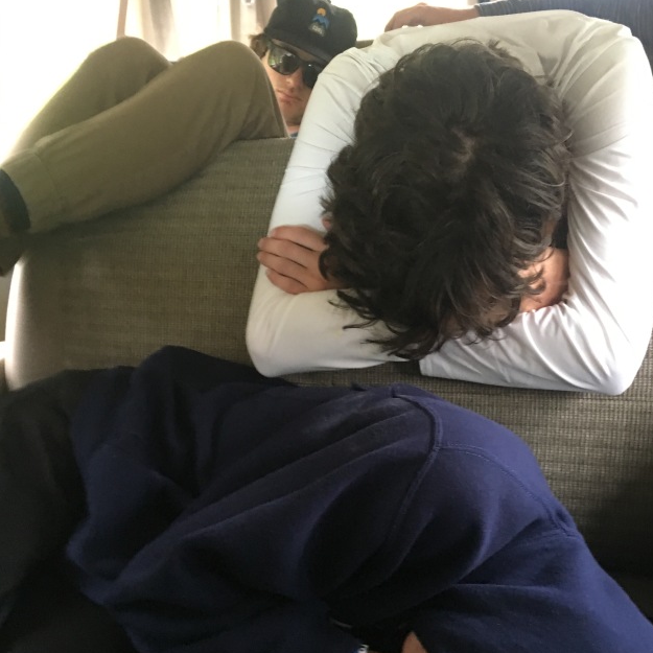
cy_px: 351
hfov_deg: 47.2
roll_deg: +2.8
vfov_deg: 47.2
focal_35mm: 35
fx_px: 747
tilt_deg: -26.3
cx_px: 333
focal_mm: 4.15
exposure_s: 1/20
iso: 200
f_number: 2.2
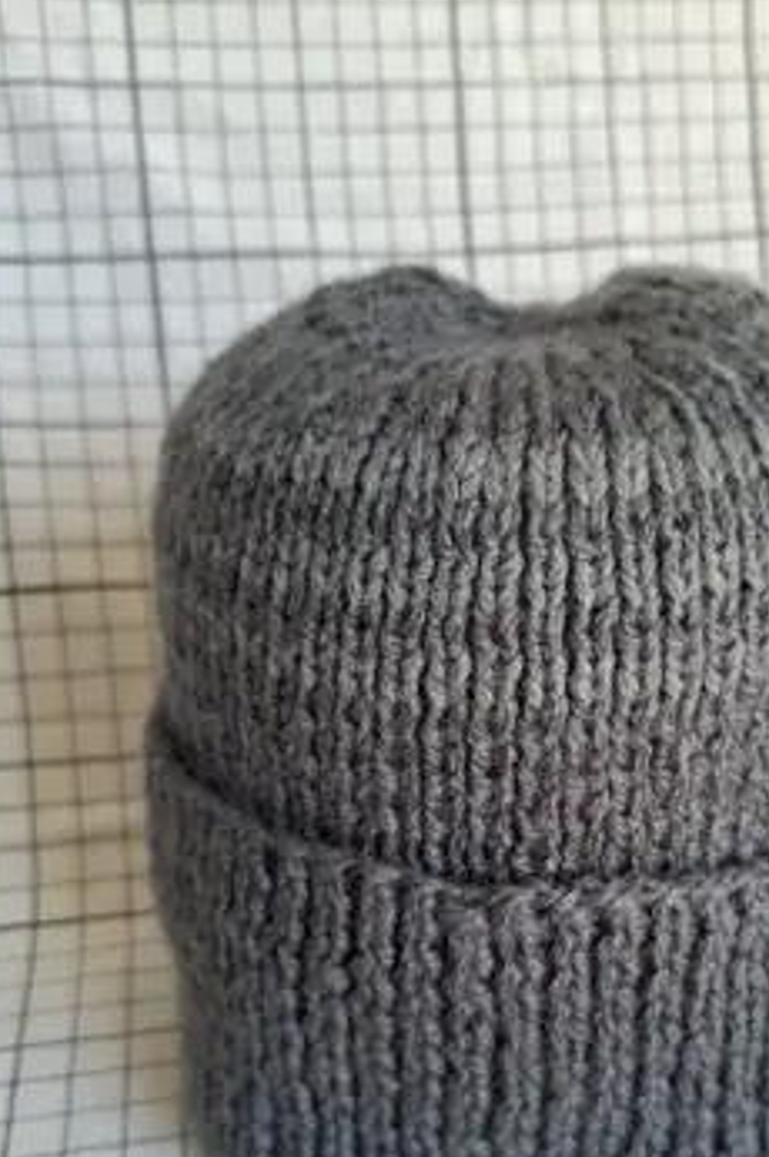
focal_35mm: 36
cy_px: 736
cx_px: 502
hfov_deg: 36.5
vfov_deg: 52.5
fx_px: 1156
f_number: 1.8
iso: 50
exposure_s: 1/100
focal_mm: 5.54
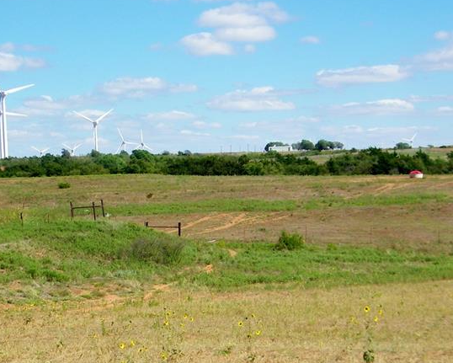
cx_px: 265
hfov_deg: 21.0
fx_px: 1221
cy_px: 270
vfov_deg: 16.8
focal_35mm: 91
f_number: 8
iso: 80
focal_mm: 8.8
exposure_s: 1/250
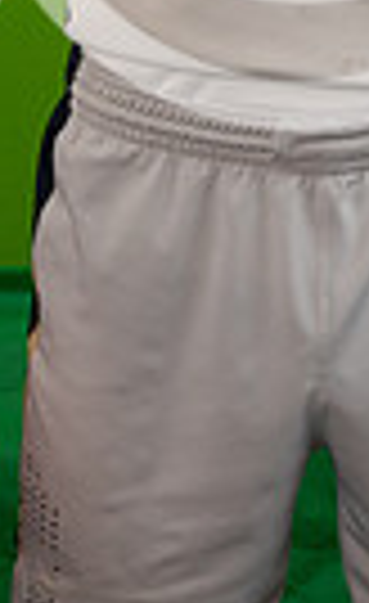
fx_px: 2630
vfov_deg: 12.5
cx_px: 114
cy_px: -244
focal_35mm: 161
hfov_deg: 8.0
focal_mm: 24
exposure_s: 1/60
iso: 800
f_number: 20
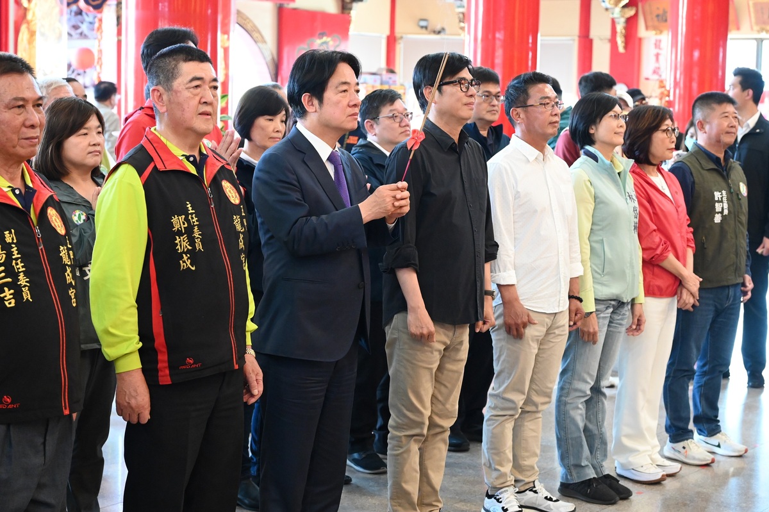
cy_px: 256
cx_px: 384
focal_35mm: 68
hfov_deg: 29.7
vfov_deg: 20.0
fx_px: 1452
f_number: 5.6
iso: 9000
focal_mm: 68
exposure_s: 1/100
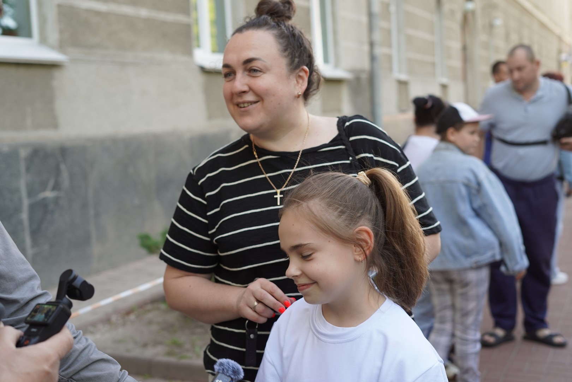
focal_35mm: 50
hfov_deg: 39.6
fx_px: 794
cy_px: 191
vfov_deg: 27.0
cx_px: 286
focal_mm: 50
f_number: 4
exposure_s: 1/160
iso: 320
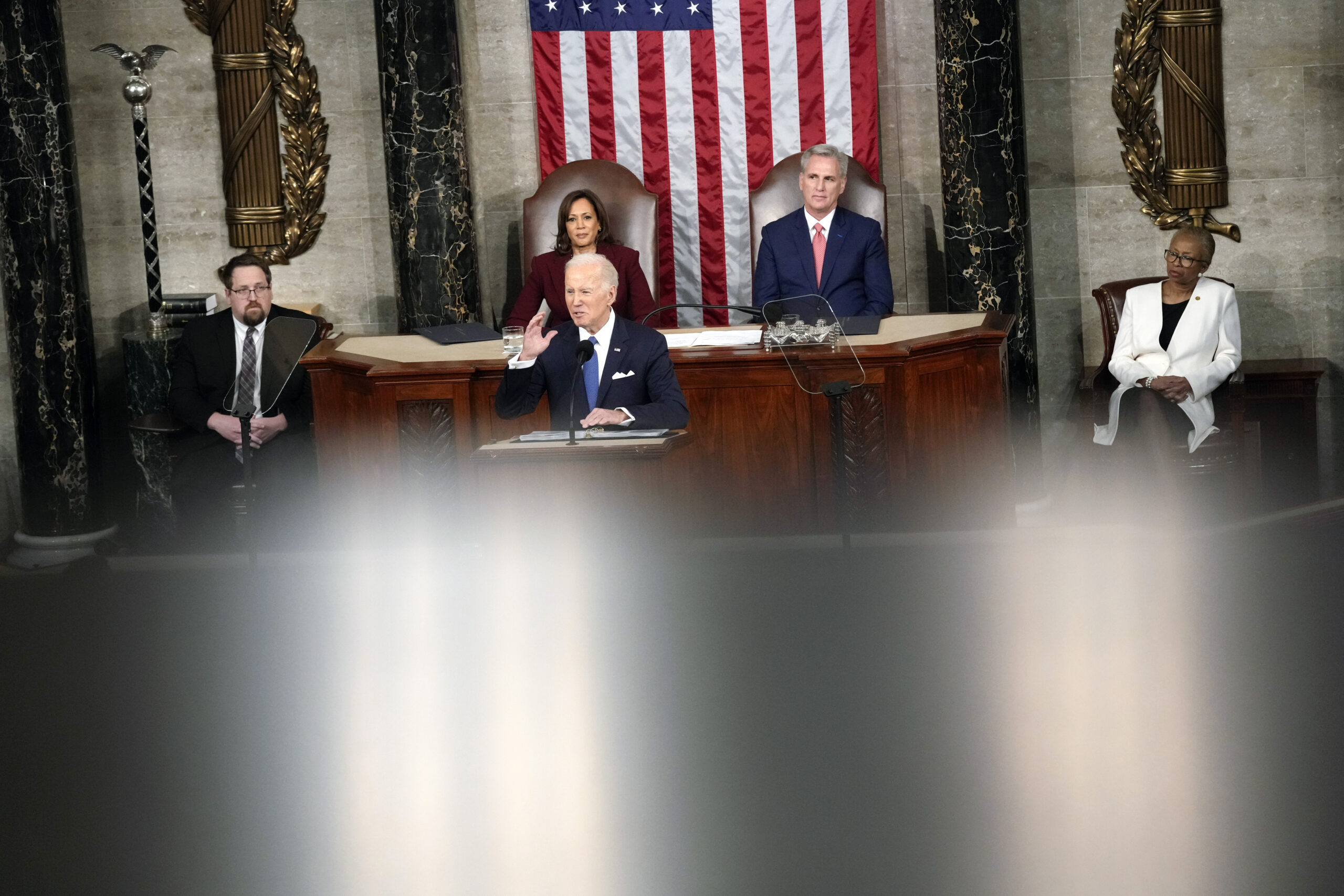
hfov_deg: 15.4
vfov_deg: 10.3
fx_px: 4965
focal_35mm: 133
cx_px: 672
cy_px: 448
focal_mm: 133
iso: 4000
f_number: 6.3
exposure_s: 1/250
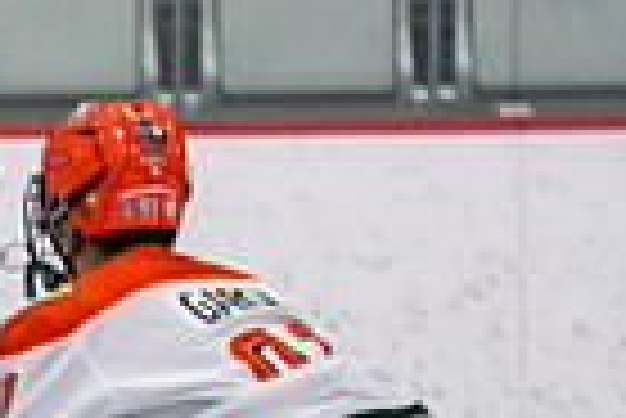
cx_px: -1225
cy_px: 1026
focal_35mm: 828
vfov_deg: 1.7
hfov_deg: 2.5
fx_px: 14413
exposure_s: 1/640
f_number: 2.8
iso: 500
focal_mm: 100
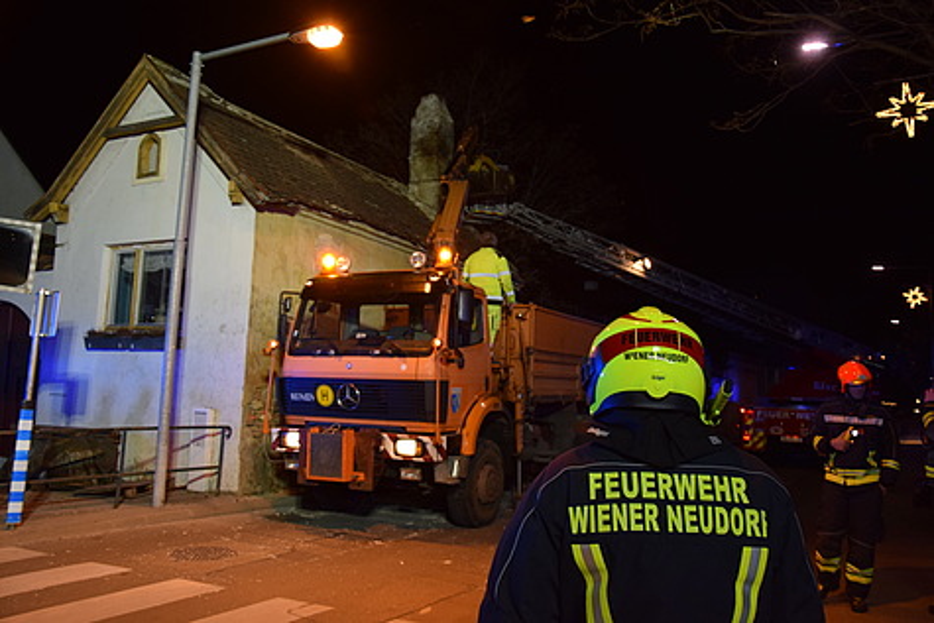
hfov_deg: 59.5
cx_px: 467
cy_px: 312
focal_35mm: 32
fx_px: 817
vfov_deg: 41.7
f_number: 3.8
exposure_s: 1/60
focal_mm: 21
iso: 900
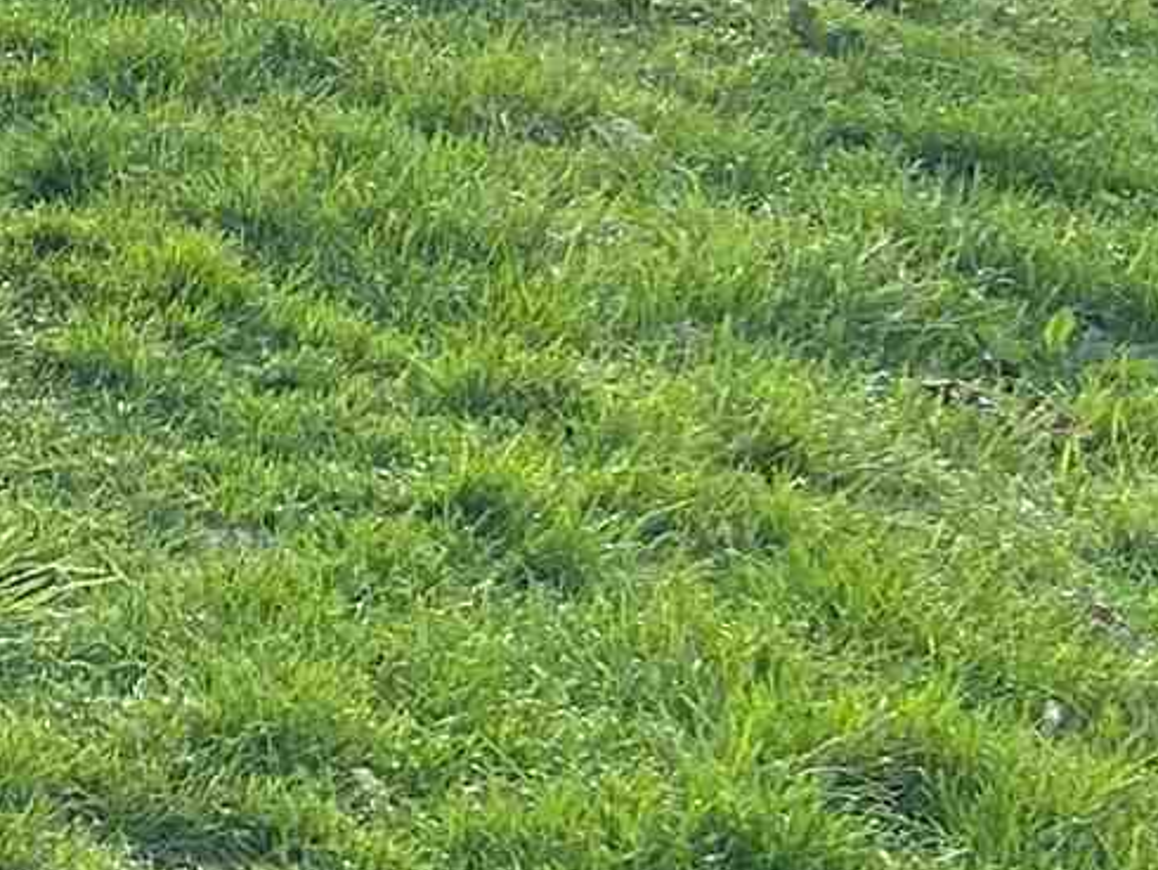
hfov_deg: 9.3
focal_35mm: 163
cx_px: -2425
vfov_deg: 9.1
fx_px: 5455
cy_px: -19
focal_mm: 5.7
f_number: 1.5
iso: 50
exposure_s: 1/709
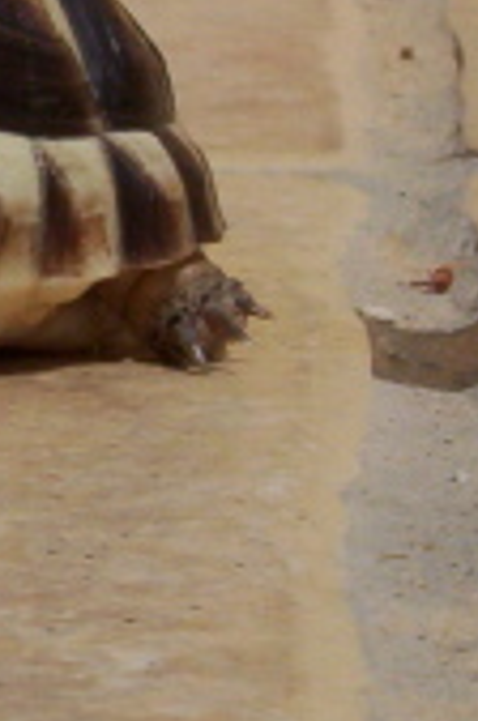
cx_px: -555
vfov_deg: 7.1
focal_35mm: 289
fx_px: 5779
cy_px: 260
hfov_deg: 4.6
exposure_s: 1/1007
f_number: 7.44
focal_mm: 12.09
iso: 100
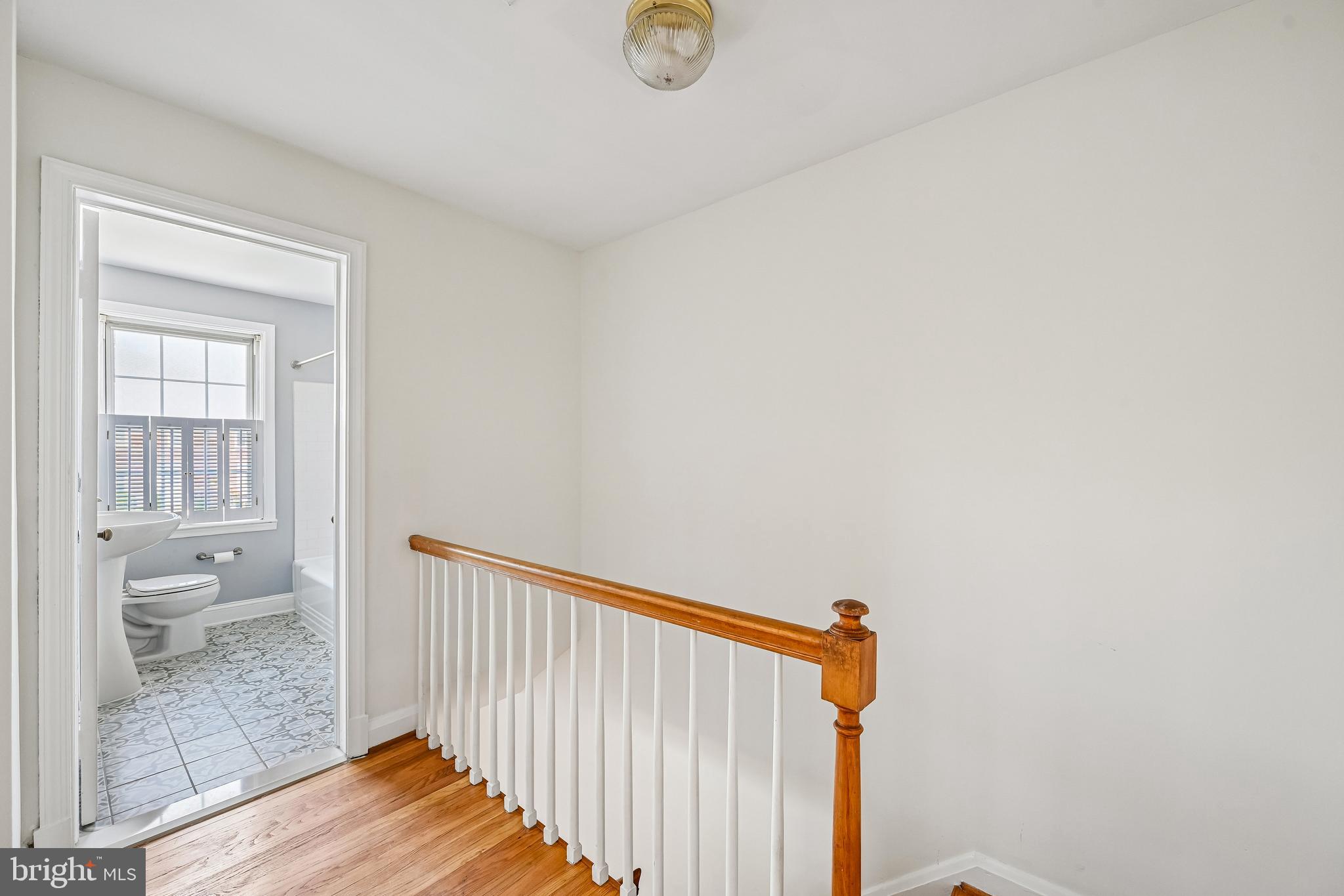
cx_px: 672
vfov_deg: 81.2
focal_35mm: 14
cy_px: 448
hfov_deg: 104.3
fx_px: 523
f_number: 8
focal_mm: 14
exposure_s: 1/10
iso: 400
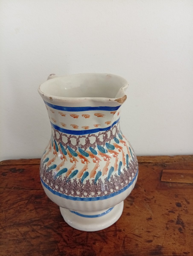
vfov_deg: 65.2
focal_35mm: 27
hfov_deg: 51.5
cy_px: 128
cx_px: 96
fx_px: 200
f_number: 1.8
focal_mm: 3.84
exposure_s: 1/50
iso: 104
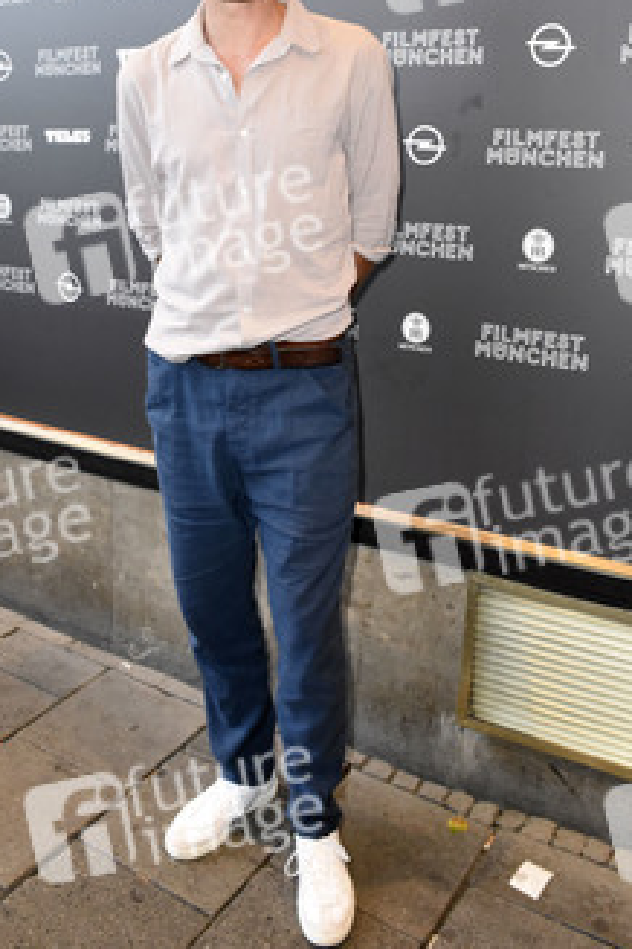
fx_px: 869
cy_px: 380
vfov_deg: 56.8
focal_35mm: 33
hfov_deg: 39.8
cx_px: 258
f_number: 6.3
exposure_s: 1/60
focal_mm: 18
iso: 3200
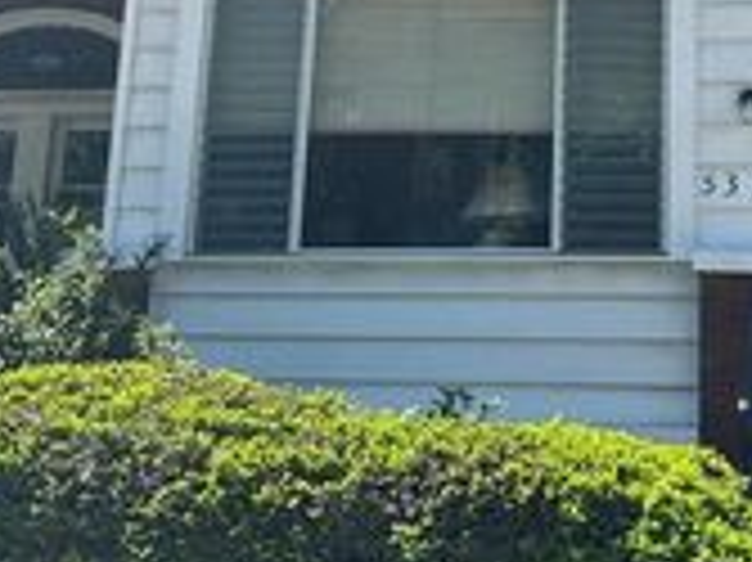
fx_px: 1693
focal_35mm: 78
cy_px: -70
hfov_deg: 24.7
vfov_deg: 18.1
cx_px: 590
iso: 50
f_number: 1.5
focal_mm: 5.7
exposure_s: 1/1838
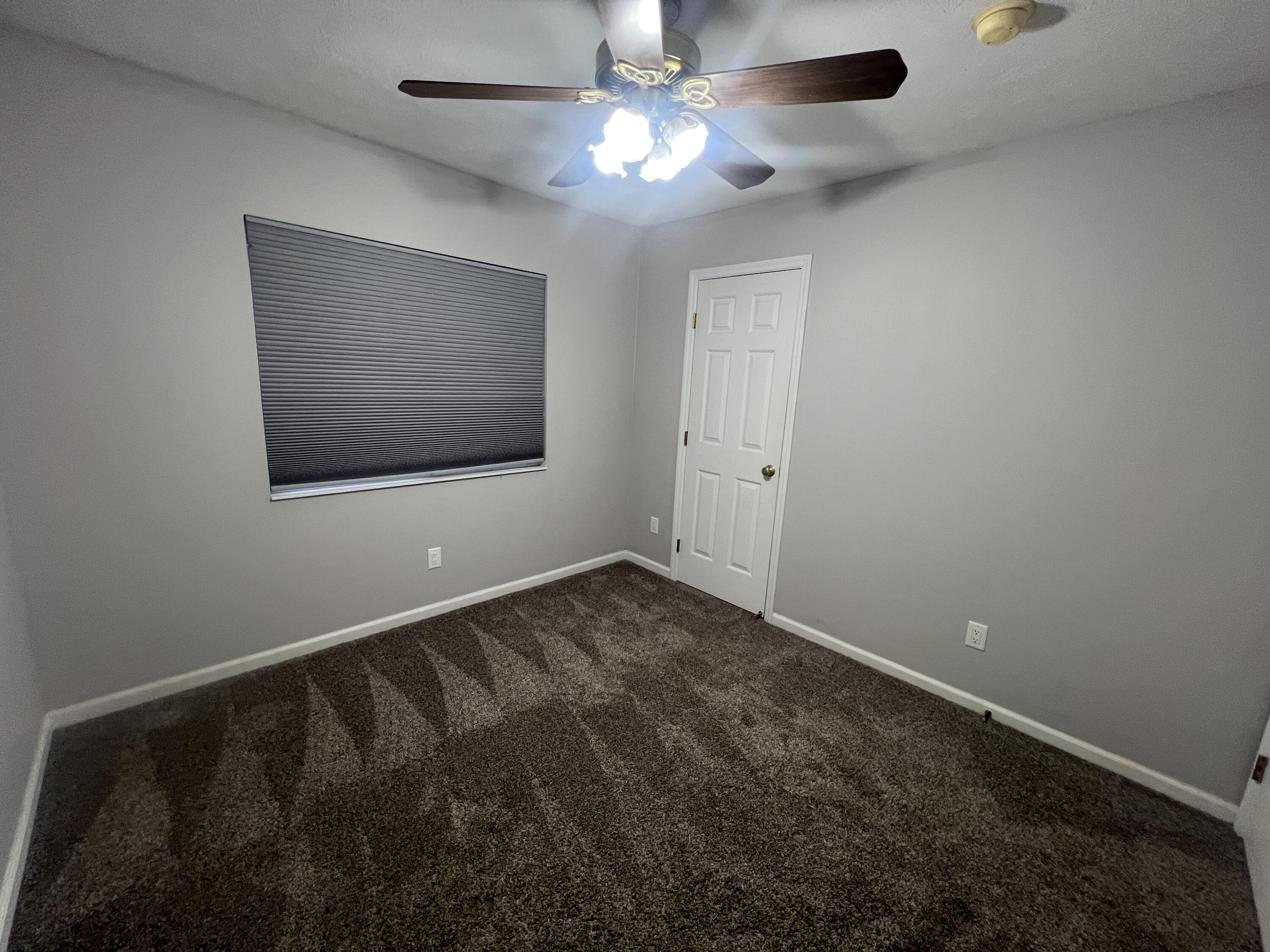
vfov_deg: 89.9
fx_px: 477
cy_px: 476
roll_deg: -2.8
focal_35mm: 13
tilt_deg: -12.0
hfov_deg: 106.2
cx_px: 635
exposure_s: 1/60
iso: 125
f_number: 1.8
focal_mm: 1.57
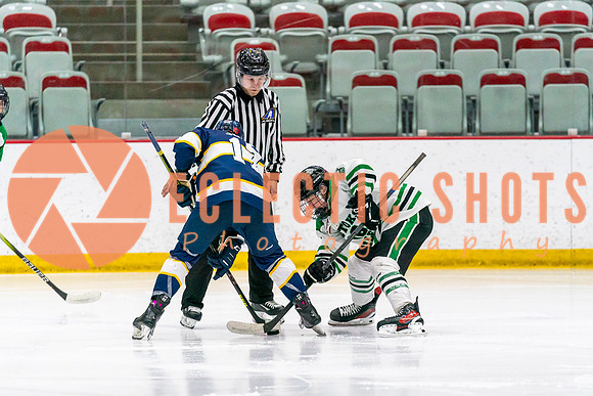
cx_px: 297
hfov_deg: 7.1
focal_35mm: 288
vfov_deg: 4.8
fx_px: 4752
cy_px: 275
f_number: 2.8
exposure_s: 1/1250
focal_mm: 200
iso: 3200
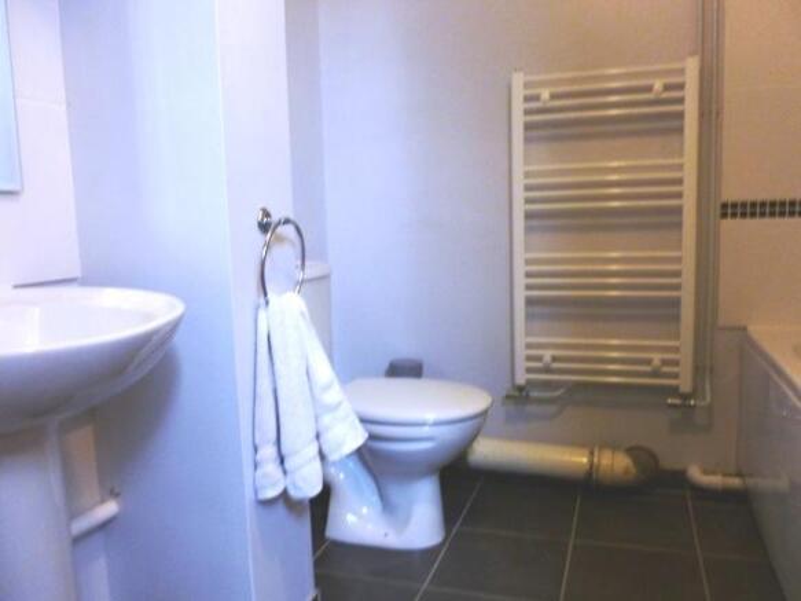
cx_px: 400
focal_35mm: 28
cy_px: 300
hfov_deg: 63.5
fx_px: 648
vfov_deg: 49.7
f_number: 3.3
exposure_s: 1/8
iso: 100
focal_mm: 5
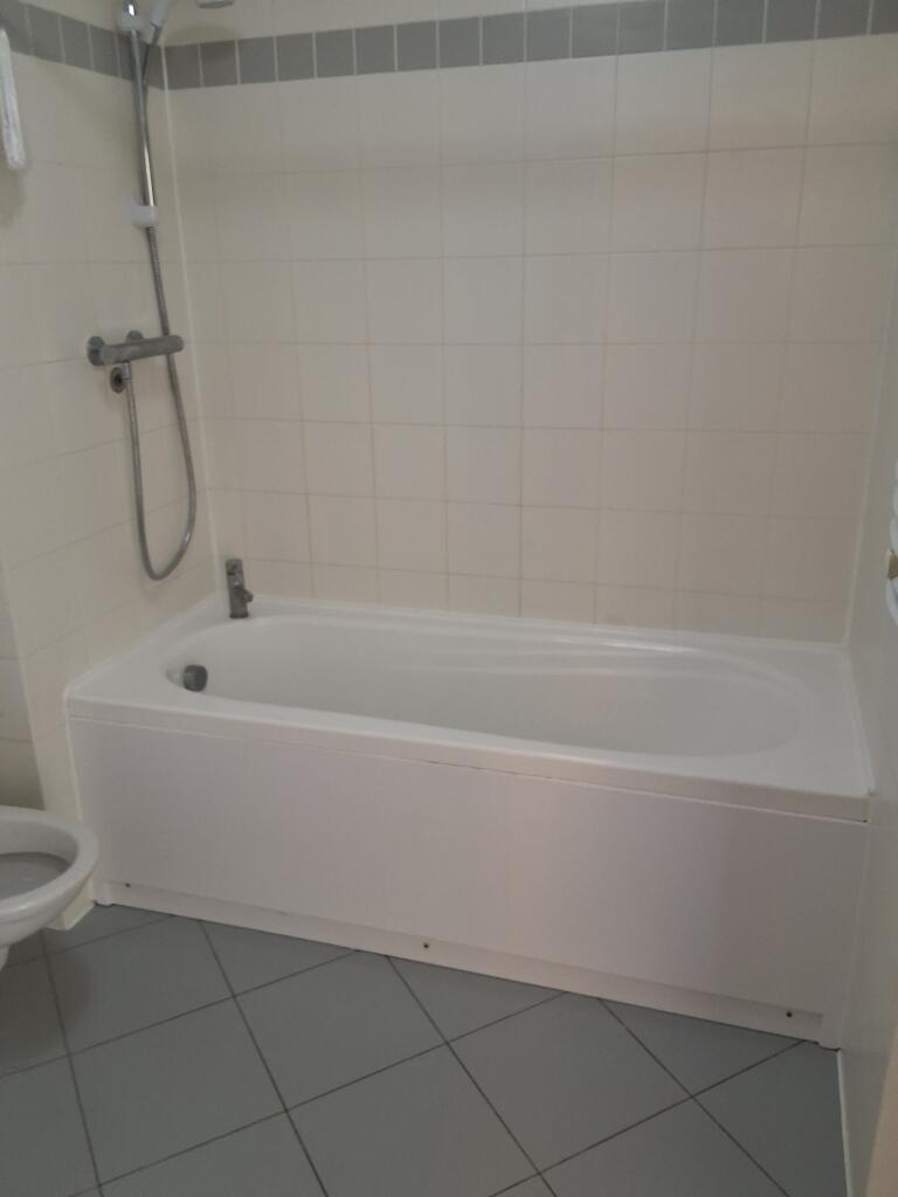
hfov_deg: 49.7
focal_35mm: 28
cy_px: 598
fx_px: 968
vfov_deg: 63.4
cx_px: 449
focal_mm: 2.91
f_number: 1.9
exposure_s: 1/50
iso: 125
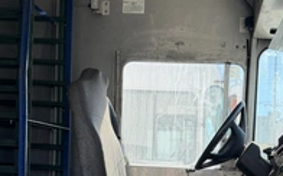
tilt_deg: -0.1
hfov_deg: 38.5
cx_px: 186
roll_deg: -2.2
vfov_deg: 23.7
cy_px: 176
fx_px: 401
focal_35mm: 52
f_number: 1.78
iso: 100
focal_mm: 6.76
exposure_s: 1/765
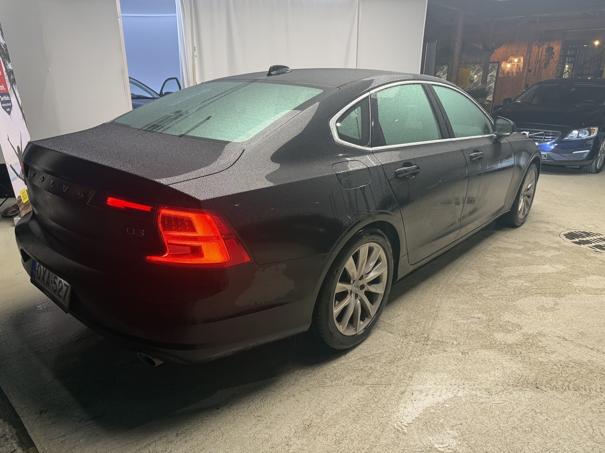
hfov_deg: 71.6
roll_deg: +1.3
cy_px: 226
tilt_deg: -18.0
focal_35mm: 24
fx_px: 419
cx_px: 302
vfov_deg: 56.8
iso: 200
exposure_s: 1/100
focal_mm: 6.76
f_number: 1.78
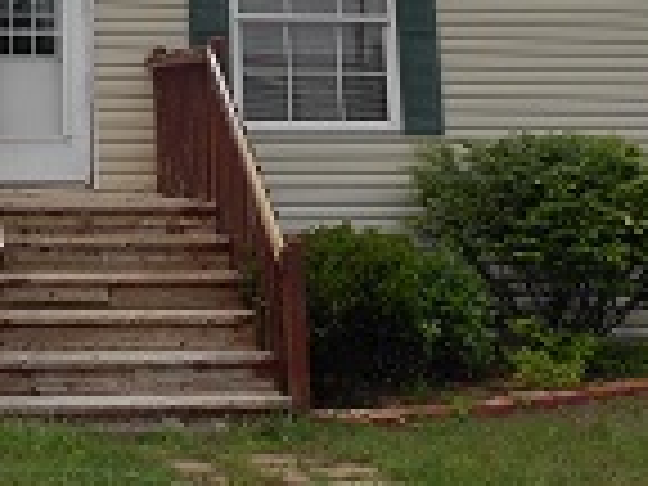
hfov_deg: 21.9
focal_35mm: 86
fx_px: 1610
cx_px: -14
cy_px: -286
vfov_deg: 15.5
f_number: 8
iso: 80
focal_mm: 4.6
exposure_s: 1/250
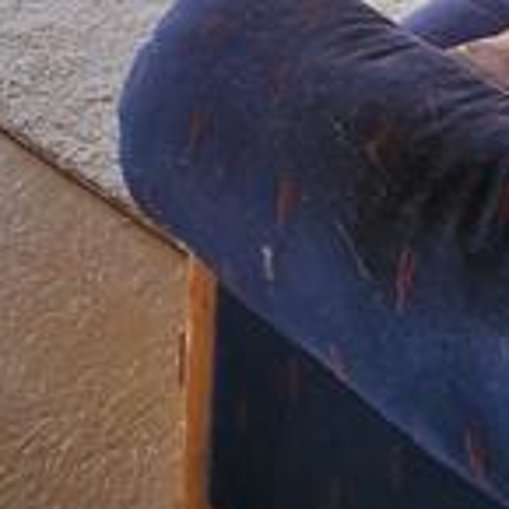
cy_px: -505
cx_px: -37
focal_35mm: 61
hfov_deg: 26.2
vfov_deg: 18.5
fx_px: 1015
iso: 80
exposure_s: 1/60
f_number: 2.2
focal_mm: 1.74
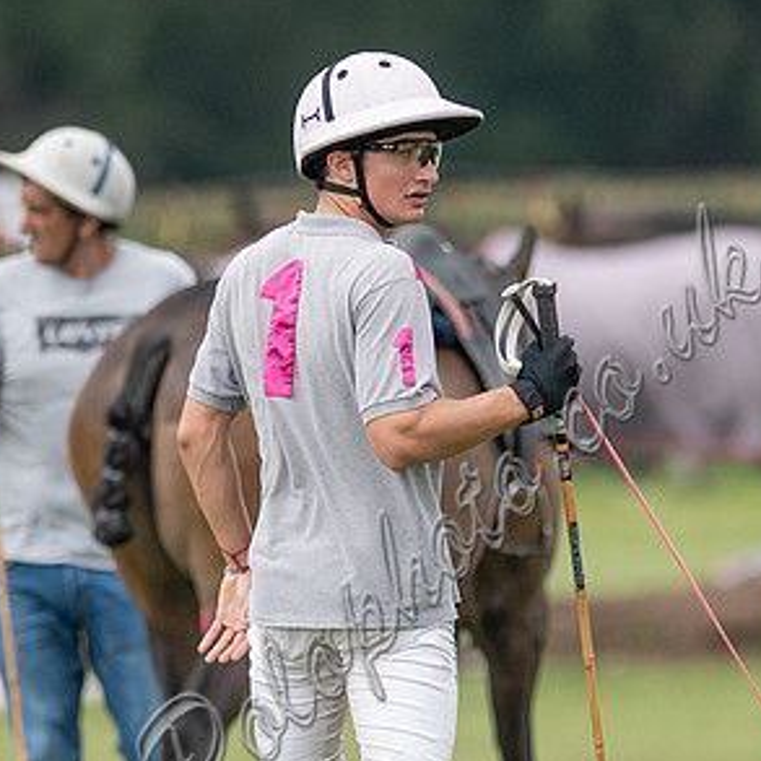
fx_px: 29797
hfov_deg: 1.5
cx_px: 424
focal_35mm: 1198
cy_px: 361
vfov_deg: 1.5
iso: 640
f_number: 2.8
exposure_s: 1/5000
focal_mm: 300
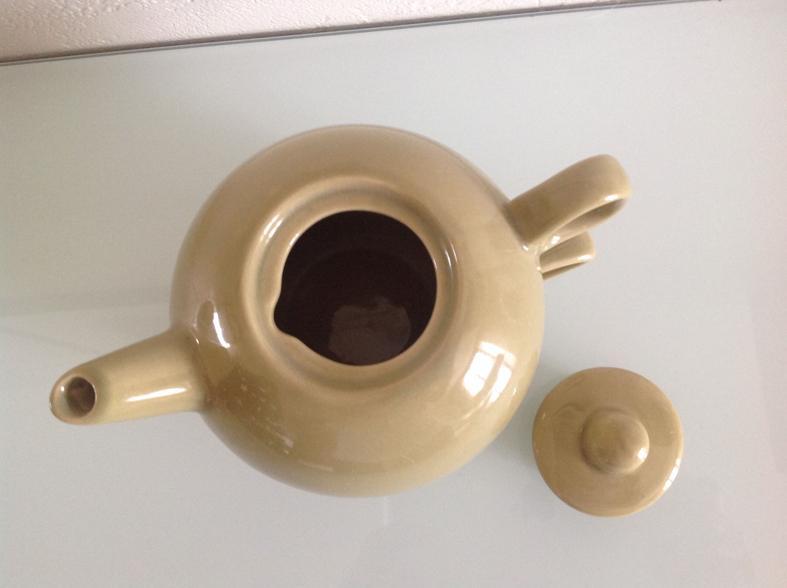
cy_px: 294
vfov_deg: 40.6
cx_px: 394
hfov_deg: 52.7
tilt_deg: -81.7
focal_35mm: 35
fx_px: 795
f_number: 2.4
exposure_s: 1/15
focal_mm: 4.28
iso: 160
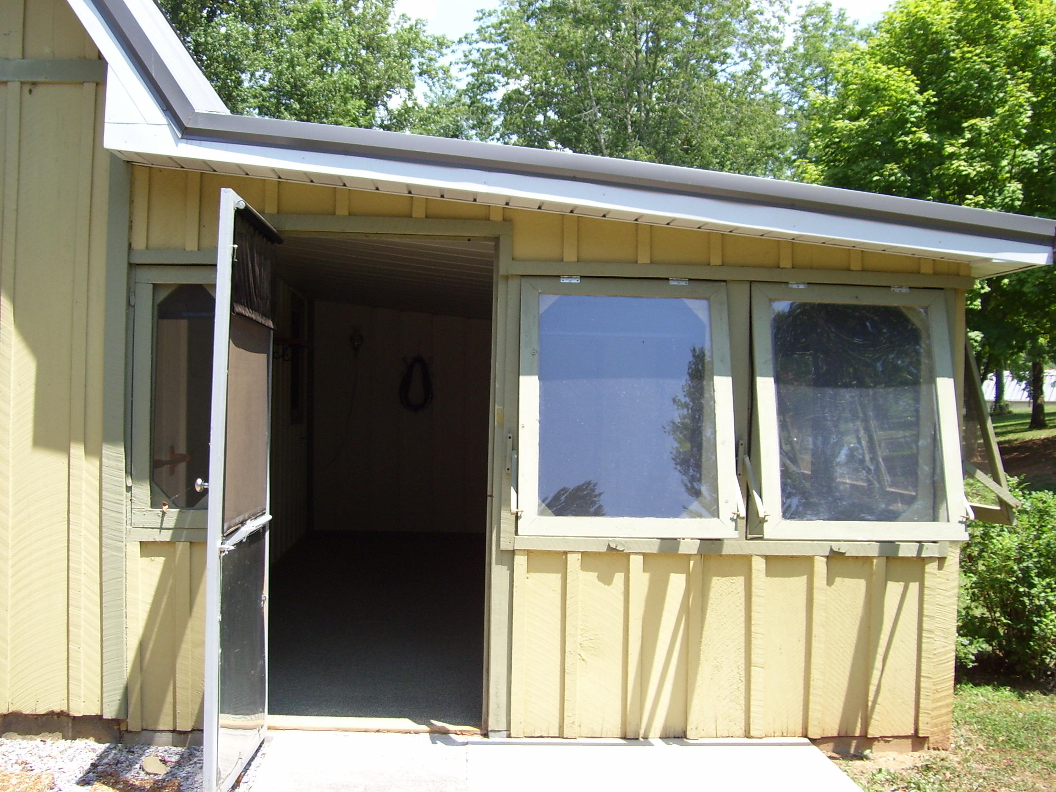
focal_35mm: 36
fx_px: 1098
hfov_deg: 51.4
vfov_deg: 39.7
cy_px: 396
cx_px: 528
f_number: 2.7
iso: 80
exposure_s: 1/500
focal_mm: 6
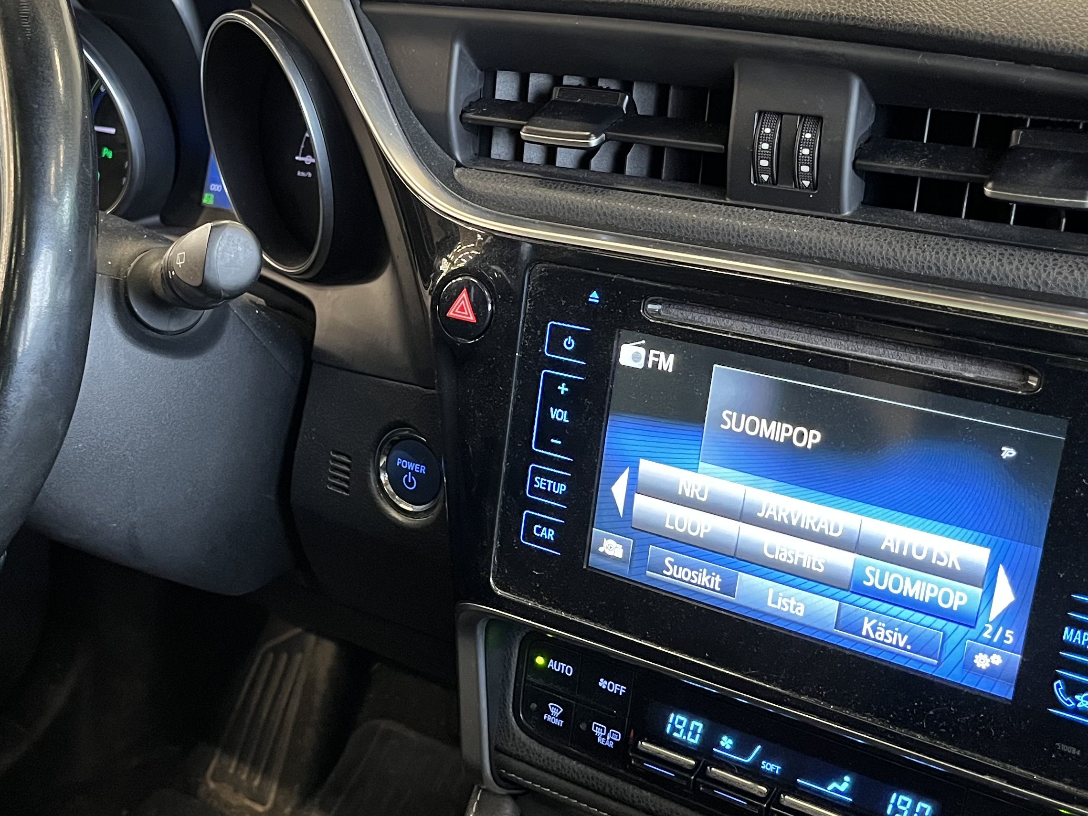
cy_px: 400
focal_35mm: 46
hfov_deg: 40.6
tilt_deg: -23.1
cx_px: 347
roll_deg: +3.5
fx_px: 1446
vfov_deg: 31.5
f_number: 1.6
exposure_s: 1/60
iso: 500
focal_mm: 5.1
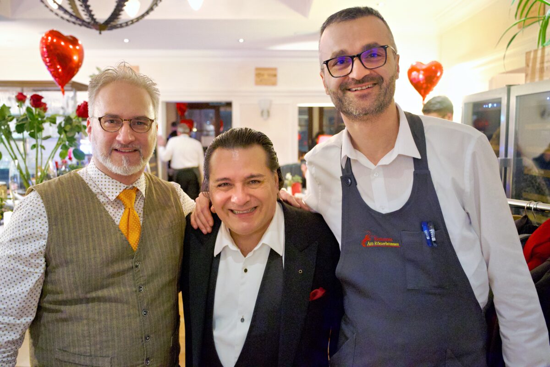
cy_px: 184
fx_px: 504
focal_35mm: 33
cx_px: 275
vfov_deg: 40.0
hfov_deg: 57.2
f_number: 4
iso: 12800
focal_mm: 33
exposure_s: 1/25
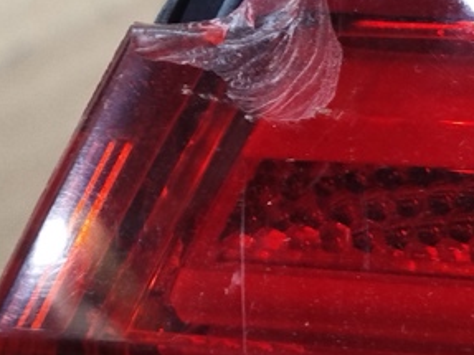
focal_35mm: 107
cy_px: 68
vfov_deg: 13.7
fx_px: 1465
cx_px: 180
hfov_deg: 18.4
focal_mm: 5.31
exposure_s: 1/33
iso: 800
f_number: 1.7
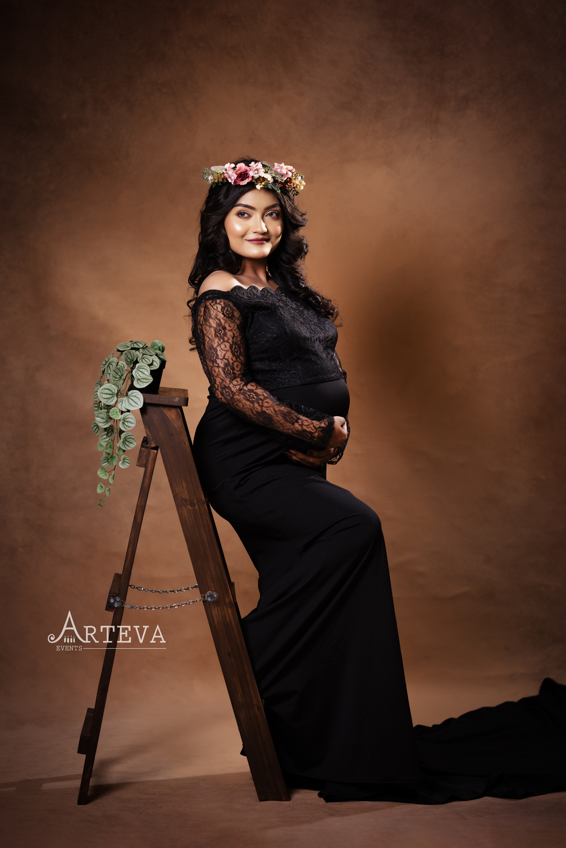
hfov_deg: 16.1
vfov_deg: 23.9
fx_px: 2004
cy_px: 424
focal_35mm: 85
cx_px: 283
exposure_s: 1/250
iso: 64
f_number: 2.5
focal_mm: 85
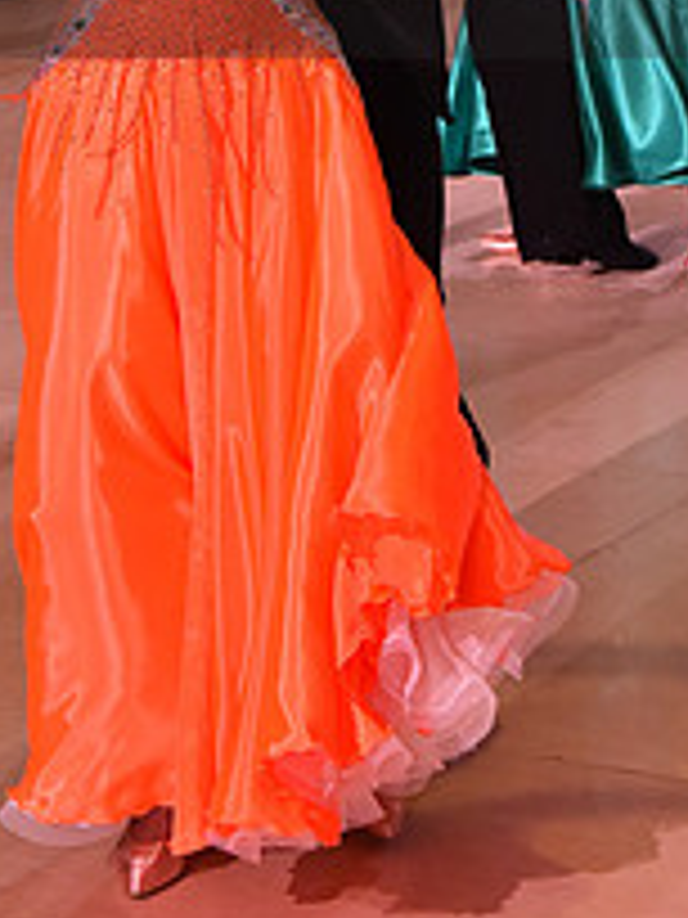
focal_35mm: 137
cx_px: 209
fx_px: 3631
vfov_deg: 14.1
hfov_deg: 10.8
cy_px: -90
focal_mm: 50
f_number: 6.3
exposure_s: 1/320
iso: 2500
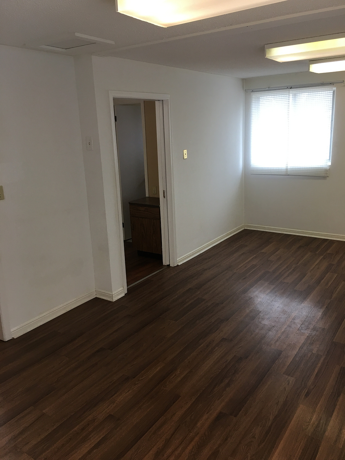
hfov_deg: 48.2
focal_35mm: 29
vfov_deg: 61.7
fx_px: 385
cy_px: 230
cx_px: 172
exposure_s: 1/40
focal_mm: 4.15
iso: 32
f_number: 2.2
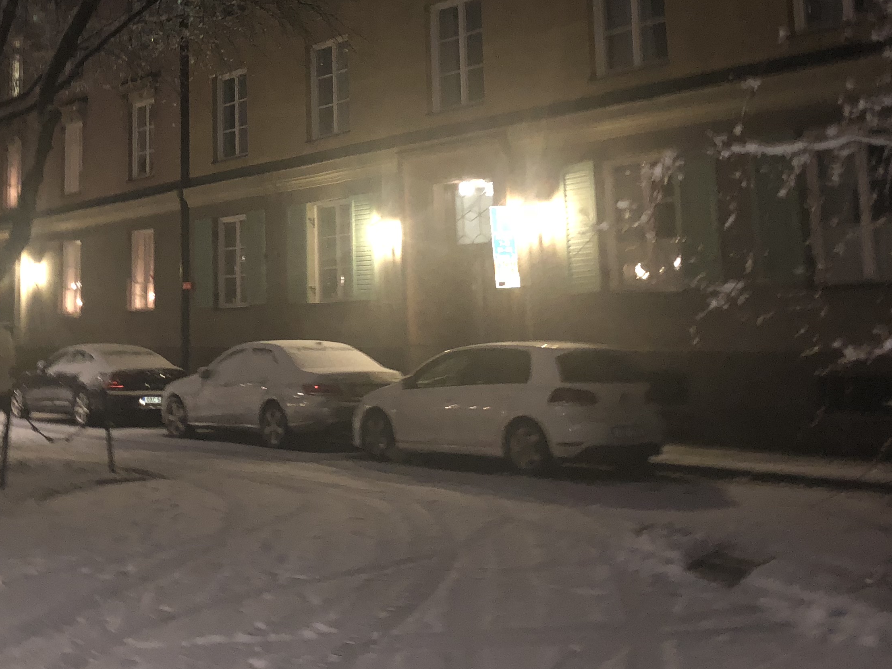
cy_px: 103
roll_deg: +2.1
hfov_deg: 37.1
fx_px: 1314
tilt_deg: +8.9
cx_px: 292
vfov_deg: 27.8
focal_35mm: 51
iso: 320
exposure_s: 1/4
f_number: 1.8
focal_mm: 3.99
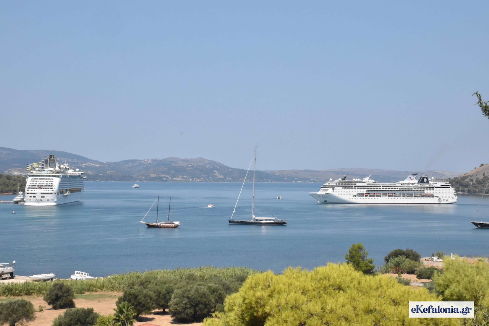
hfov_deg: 29.9
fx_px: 917
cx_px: 244
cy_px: 163
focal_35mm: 68
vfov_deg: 20.2
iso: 3200
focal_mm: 45
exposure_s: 1/2000
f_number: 22
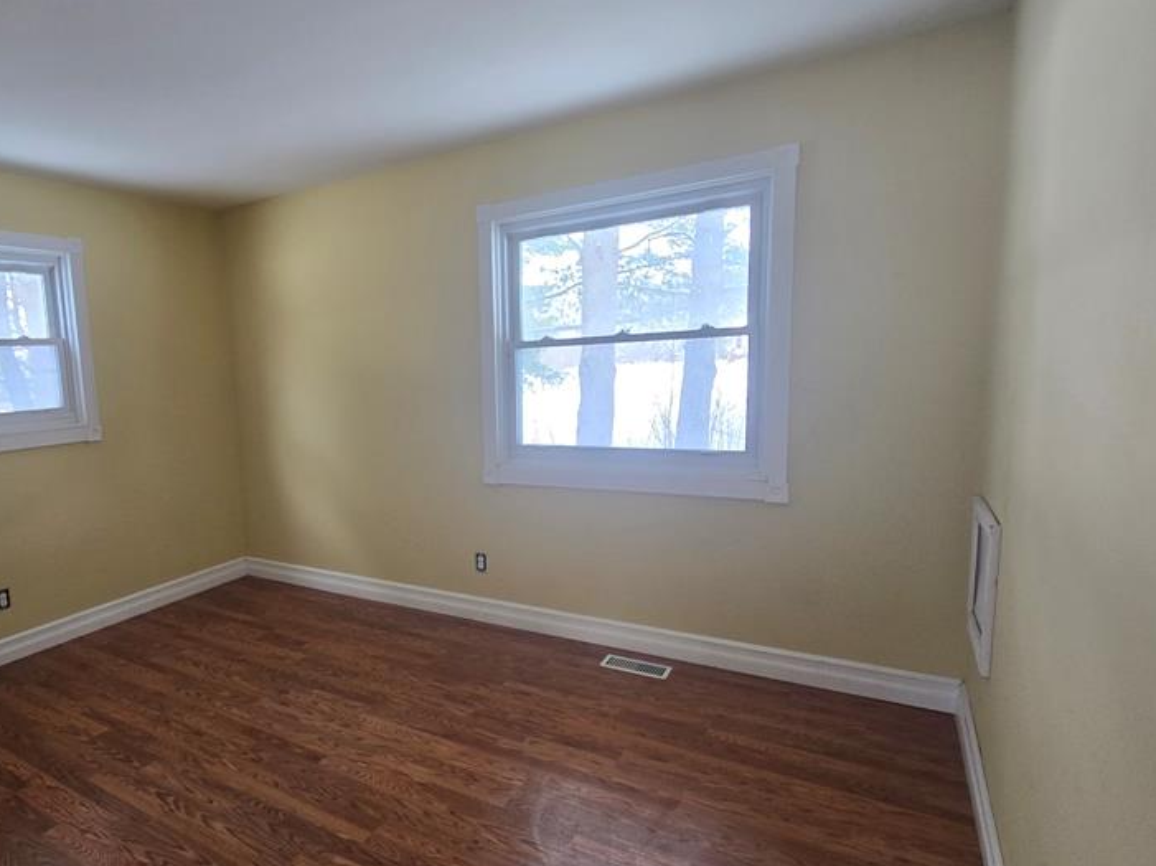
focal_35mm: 19
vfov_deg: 68.5
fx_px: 634
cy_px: 470
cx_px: 384
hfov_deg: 81.8
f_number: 2.2
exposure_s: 1/60
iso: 100
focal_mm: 2.2
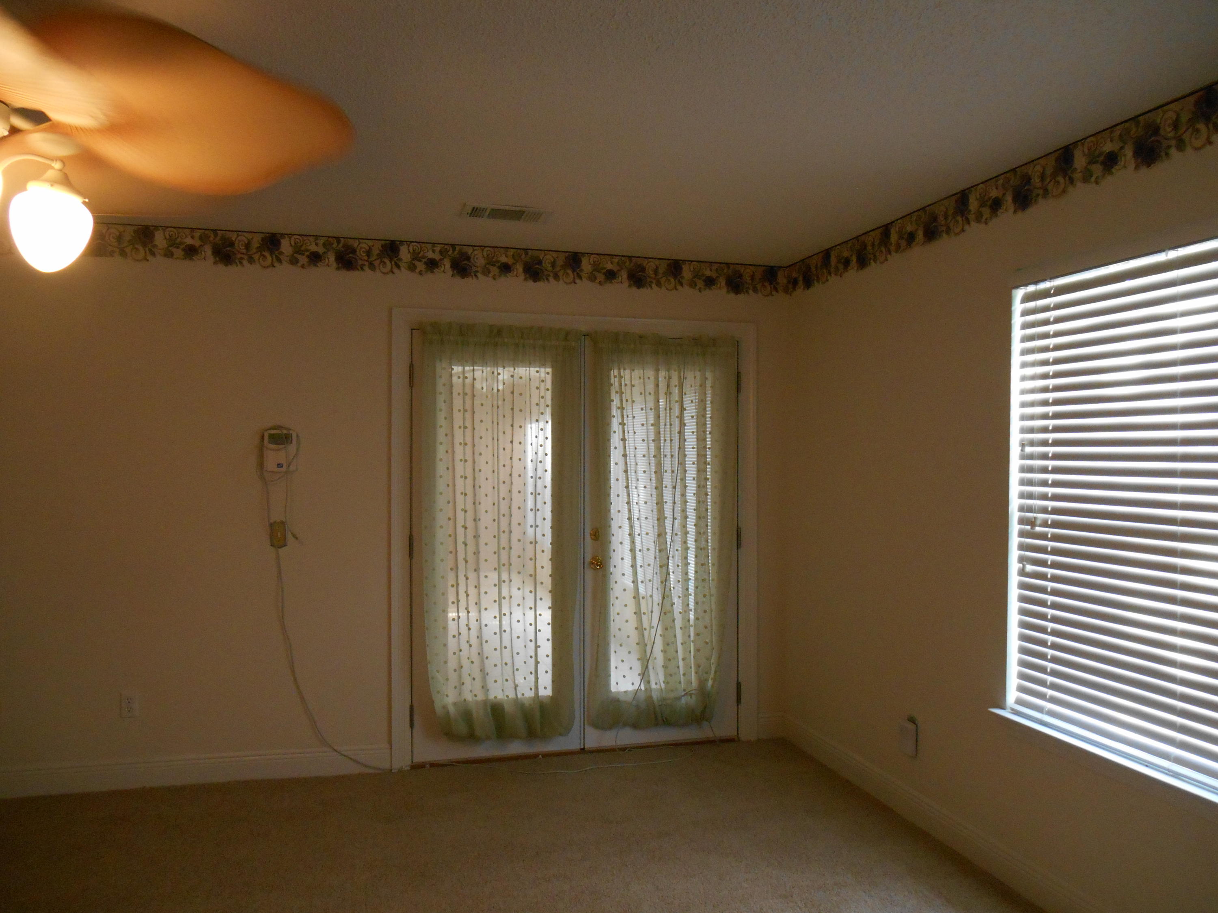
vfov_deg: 53.1
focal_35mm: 26
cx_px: 609
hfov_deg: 67.3
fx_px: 915
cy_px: 456
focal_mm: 4.7
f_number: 3.4
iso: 360
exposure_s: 1/30
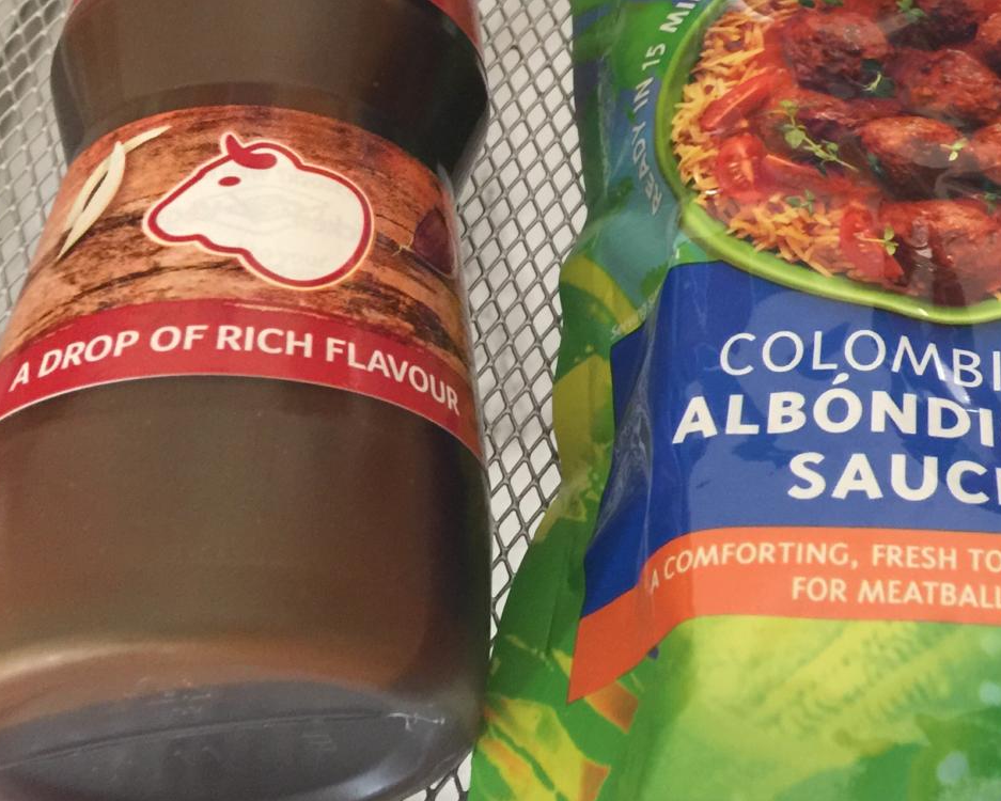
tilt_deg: -58.1
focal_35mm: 58
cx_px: 1014
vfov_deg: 26.0
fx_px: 1719
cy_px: 221
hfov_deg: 30.1
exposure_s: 1/10
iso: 100
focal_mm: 4.15
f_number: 2.2
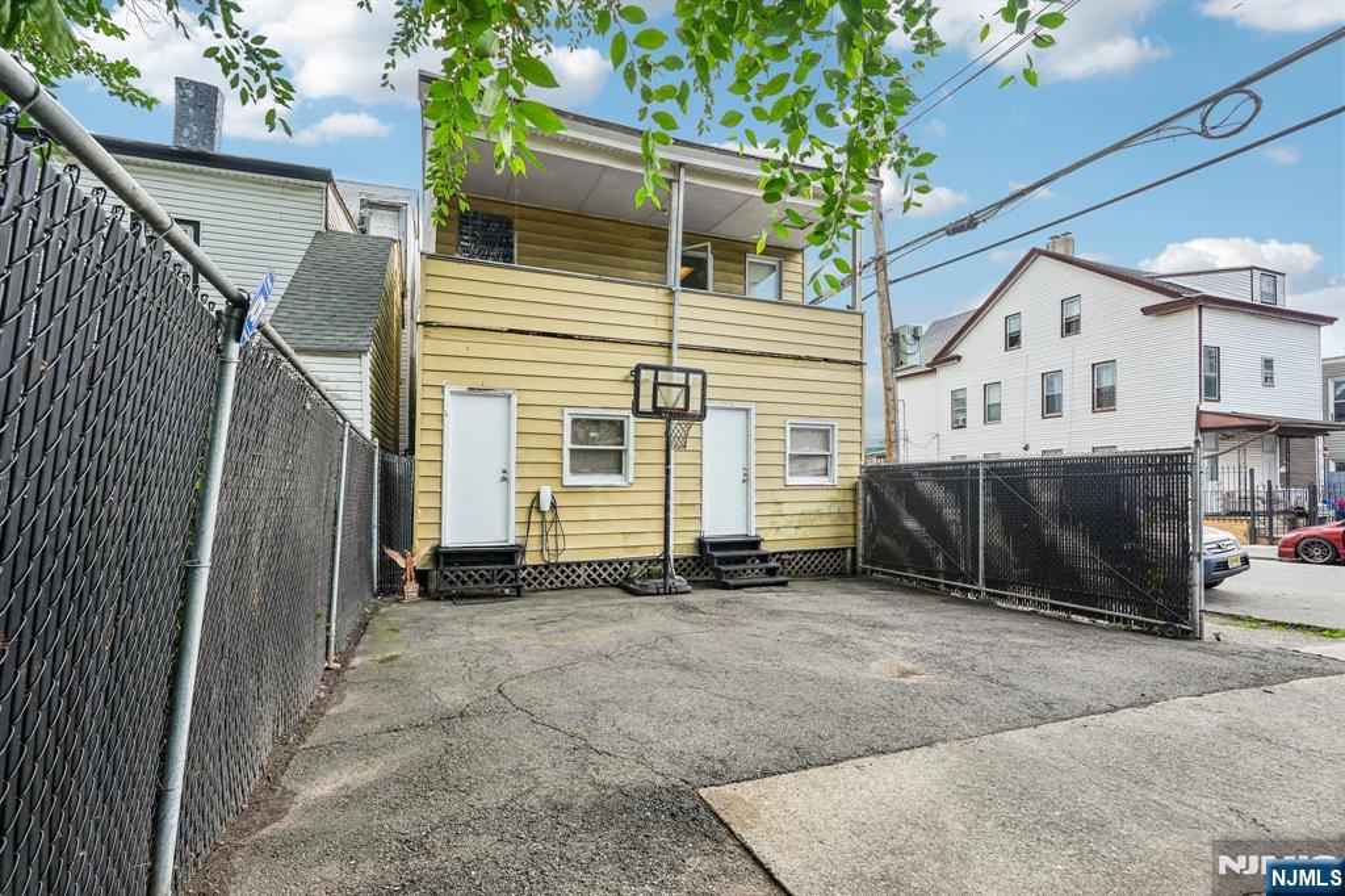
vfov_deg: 72.0
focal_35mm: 16
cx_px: 672
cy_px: 448
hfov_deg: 95.0
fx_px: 616
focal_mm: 16.5
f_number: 8
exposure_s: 1/30
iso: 125
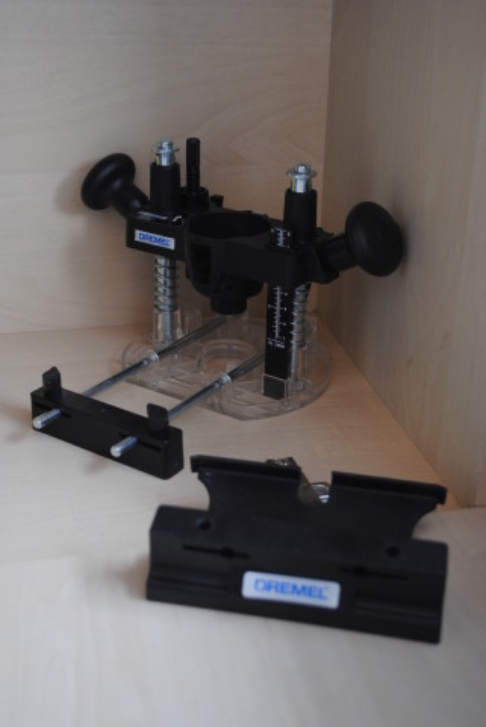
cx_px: 243
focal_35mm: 48
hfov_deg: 28.1
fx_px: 970
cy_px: 364
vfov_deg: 41.1
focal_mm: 32
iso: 400
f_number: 4.8
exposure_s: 1/15
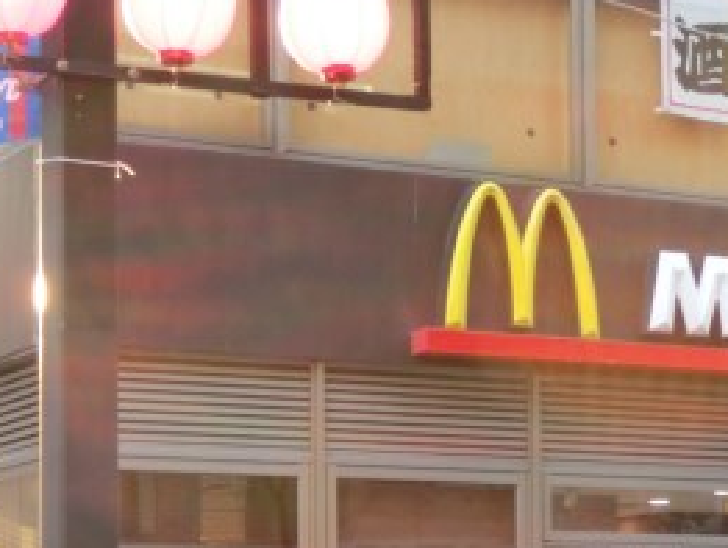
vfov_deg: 12.0
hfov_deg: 15.6
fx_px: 2568
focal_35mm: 122
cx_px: 847
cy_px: 579
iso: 400
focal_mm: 9.16
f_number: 4.3
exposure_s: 1/80
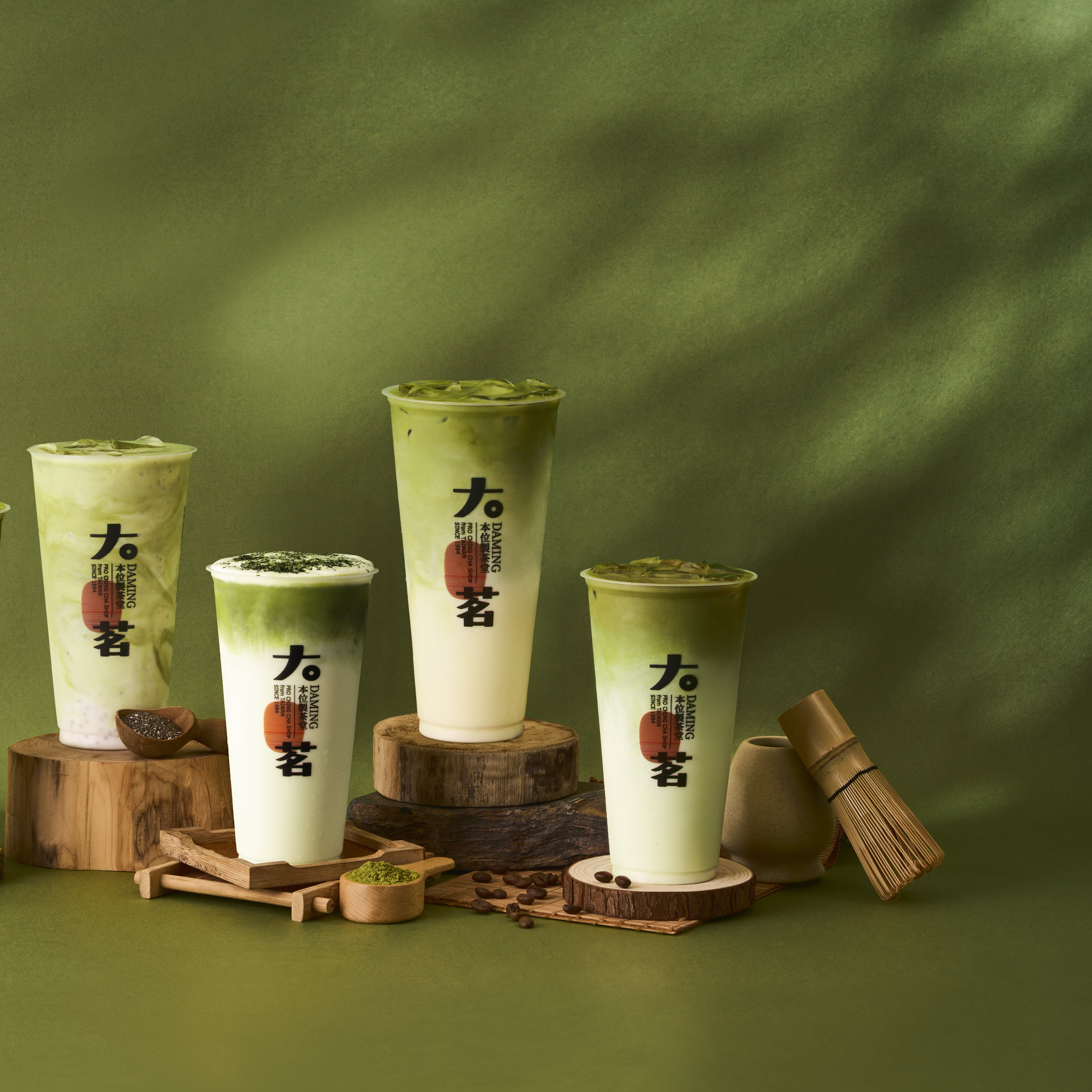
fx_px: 4104
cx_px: 295
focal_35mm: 115
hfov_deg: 15.1
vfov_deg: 15.2
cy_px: 547
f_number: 11
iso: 200
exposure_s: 1/125
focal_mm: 90
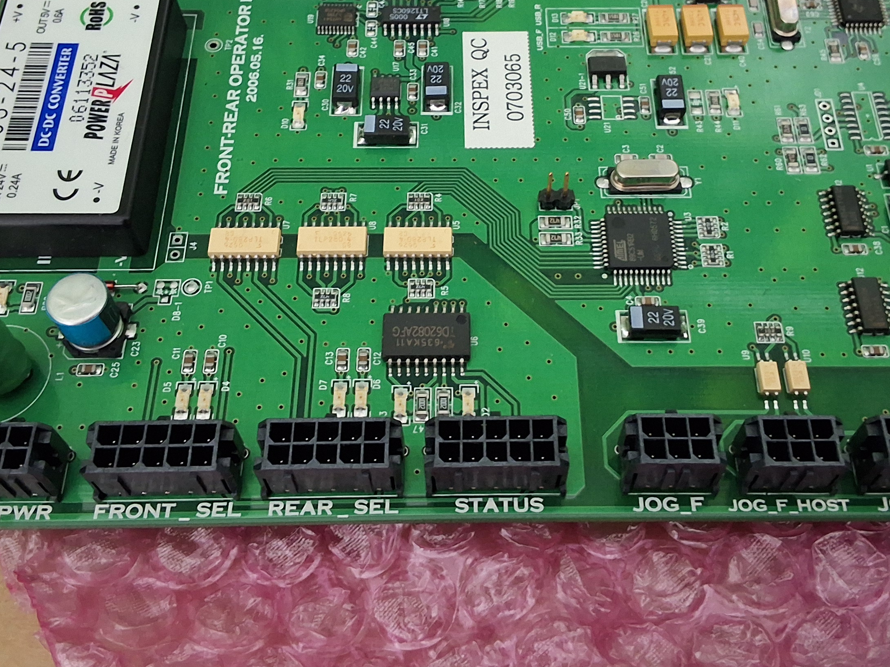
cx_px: 484
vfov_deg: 34.0
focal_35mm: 42
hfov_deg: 44.7
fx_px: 1080
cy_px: 220
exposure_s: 1/24
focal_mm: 2.91
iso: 320
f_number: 1.9
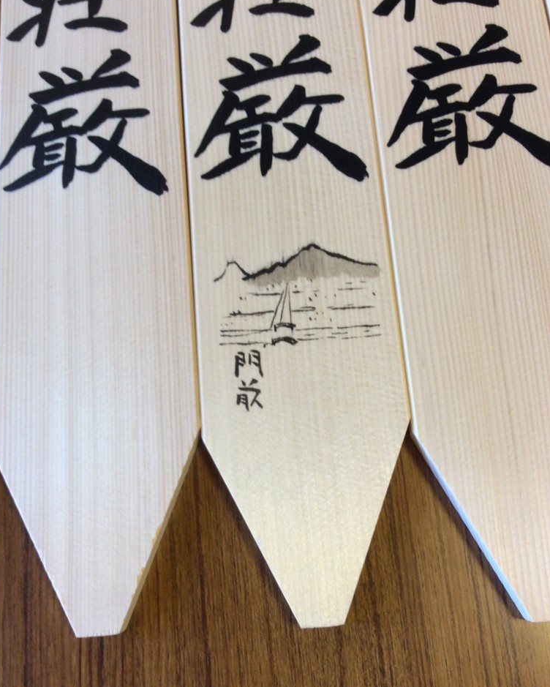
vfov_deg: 52.8
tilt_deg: -74.2
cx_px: 271
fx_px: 691
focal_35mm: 34
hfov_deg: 43.4
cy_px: 358
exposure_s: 1/24
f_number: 2.4
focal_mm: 3.3
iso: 40
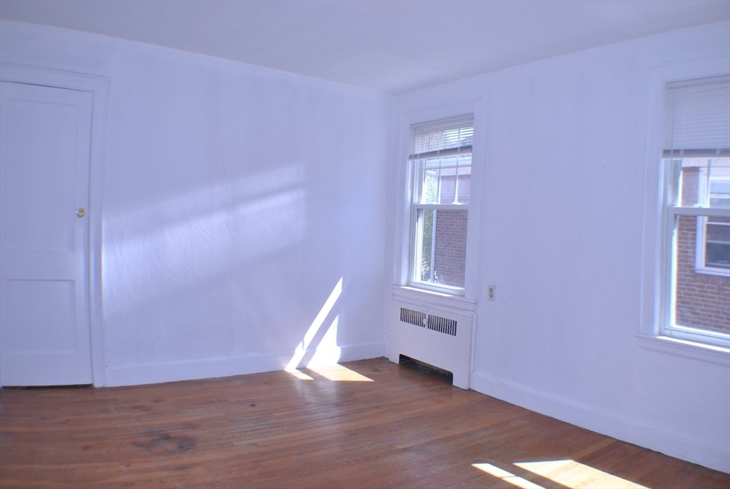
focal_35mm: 36
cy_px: 244
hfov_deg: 53.1
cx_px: 365
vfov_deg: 37.0
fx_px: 731
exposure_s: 1/100
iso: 100
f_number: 4
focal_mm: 24
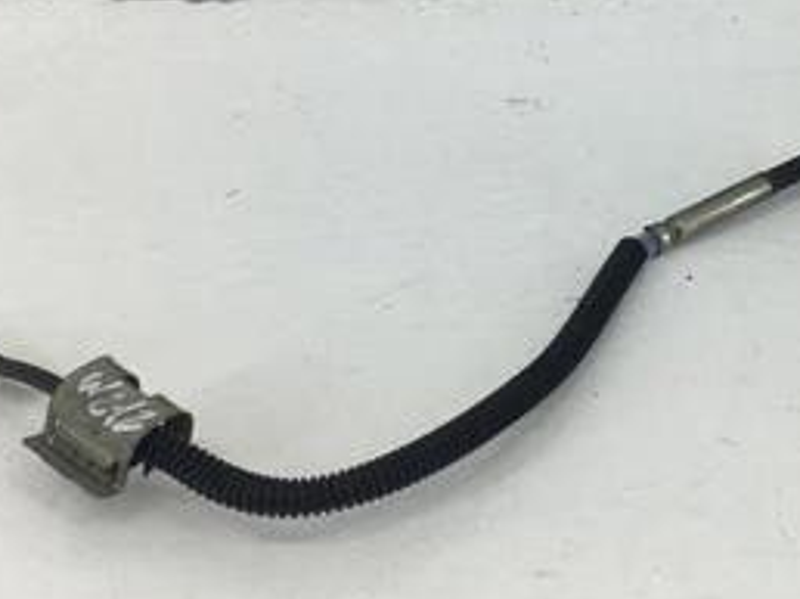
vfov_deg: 20.2
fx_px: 1662
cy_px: 140
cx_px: 549
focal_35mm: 72
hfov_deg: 26.9
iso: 32
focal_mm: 4.15
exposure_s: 1/100
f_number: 2.2
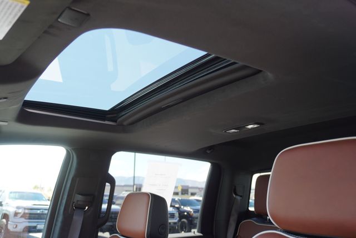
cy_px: 119
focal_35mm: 32
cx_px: 178
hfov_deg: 59.4
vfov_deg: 41.8
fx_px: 312
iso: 100
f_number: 4
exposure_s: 1/60
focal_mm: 21
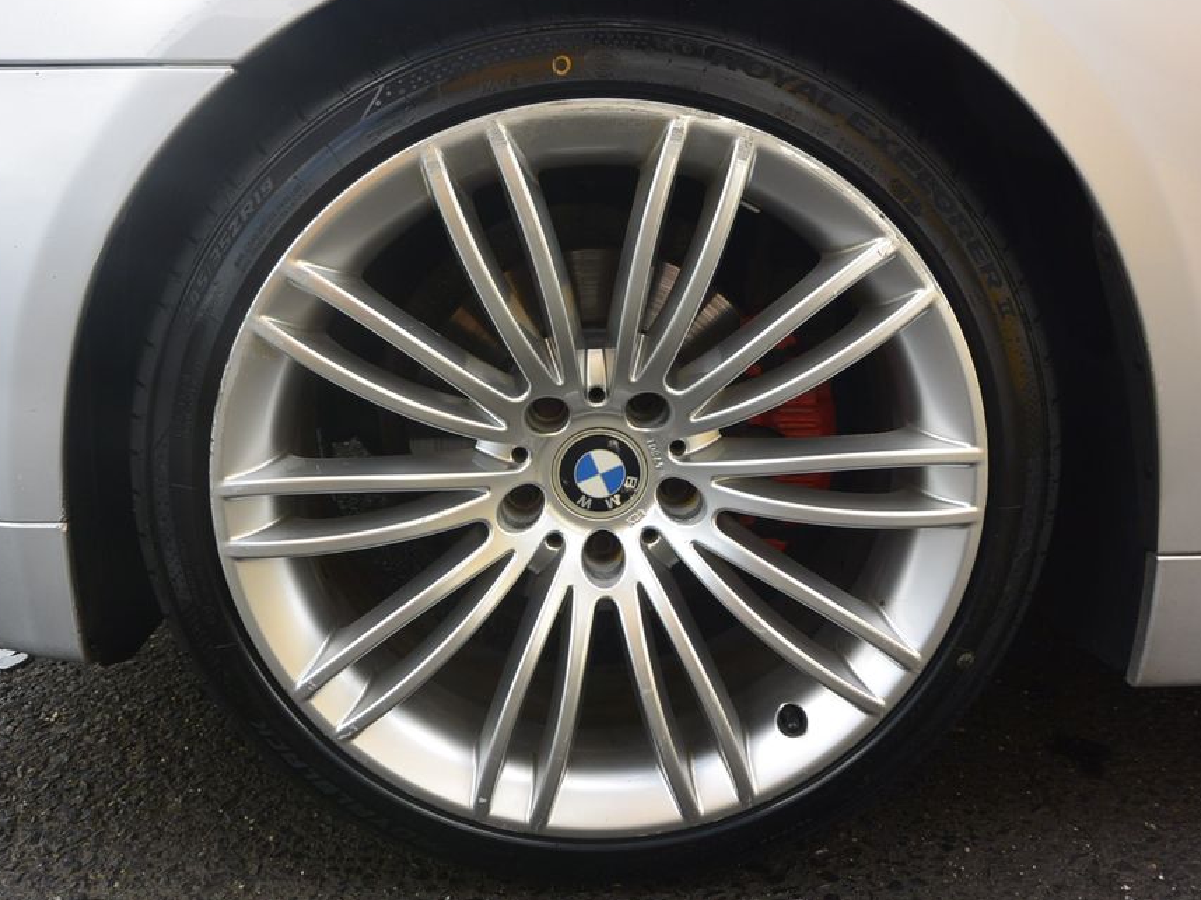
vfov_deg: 45.4
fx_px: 1075
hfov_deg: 58.4
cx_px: 606
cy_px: 435
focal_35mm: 31
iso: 160
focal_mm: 10
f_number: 4
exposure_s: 1/320
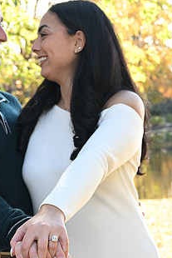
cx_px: 56
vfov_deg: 23.6
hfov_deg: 15.9
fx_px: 616
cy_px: 161
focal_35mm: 86
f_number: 6.3
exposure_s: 1/80
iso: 200
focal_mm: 46
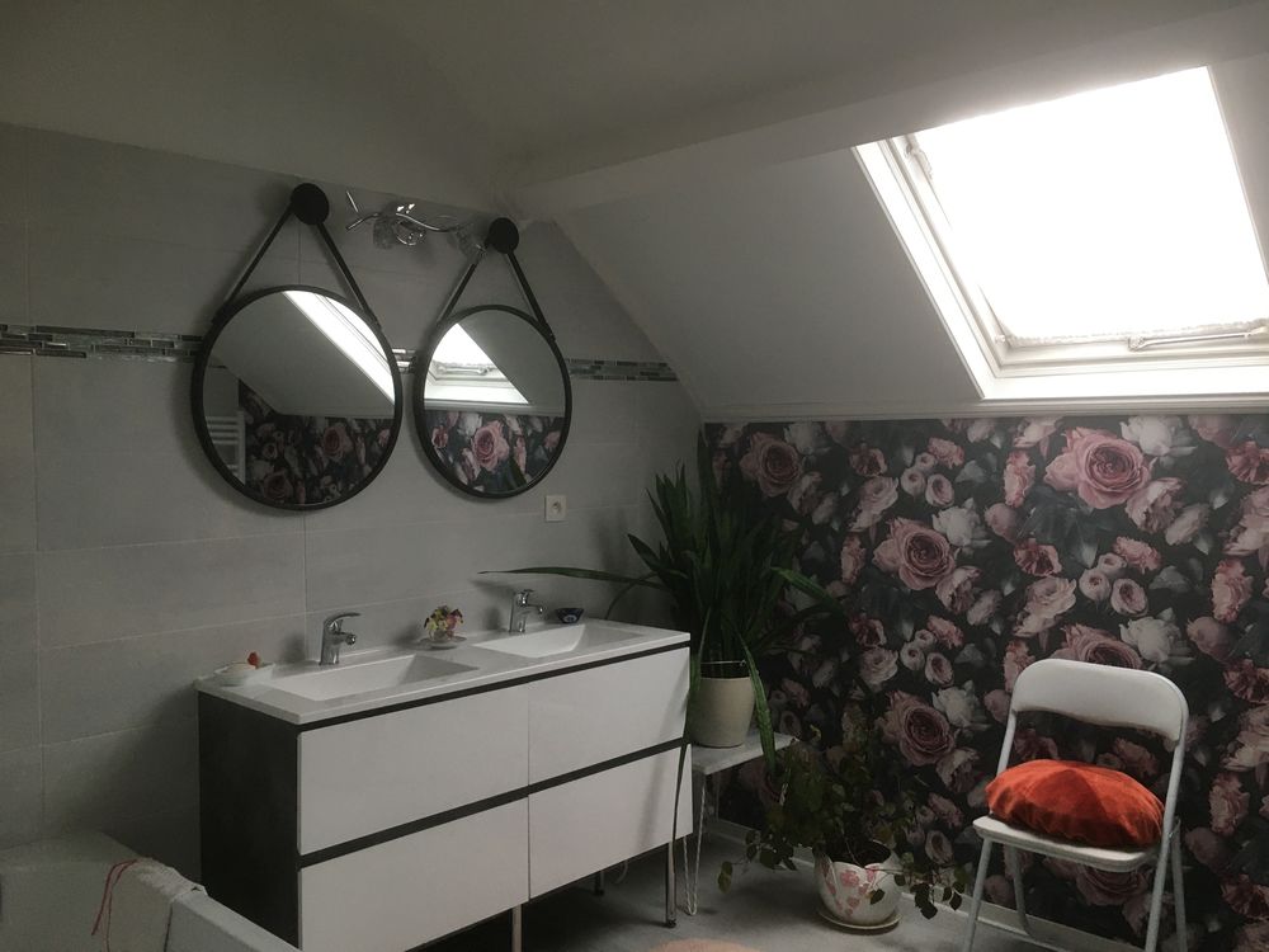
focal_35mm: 29
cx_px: 634
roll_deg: +0.7
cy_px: 476
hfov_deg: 61.7
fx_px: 1063
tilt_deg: +0.1
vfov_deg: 48.2
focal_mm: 4.15
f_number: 2.2
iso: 64
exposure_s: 1/33
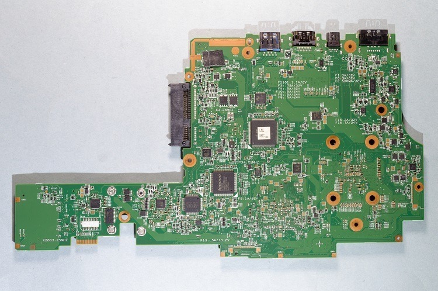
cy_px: 146
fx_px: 492
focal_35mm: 40
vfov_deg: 32.9
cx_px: 219
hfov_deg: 48.0
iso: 100
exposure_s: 1/4
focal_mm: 27
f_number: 8
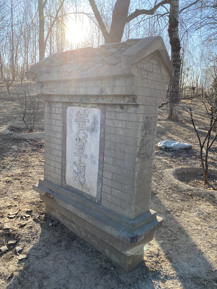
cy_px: 144
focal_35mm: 26
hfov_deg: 53.1
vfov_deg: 67.3
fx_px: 217
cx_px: 108
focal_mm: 4.25
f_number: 1.8
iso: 32
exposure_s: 1/431
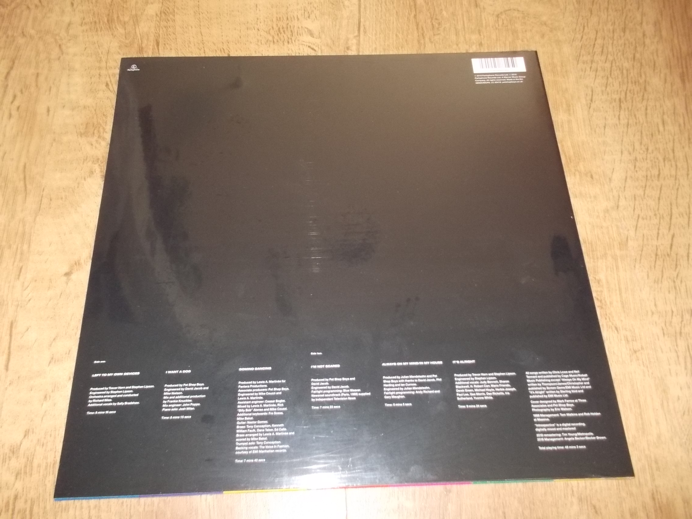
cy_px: 260
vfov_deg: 48.2
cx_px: 346
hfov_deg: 61.7
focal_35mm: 29
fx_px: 580
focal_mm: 4.1
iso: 320
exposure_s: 1/30
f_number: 3.3
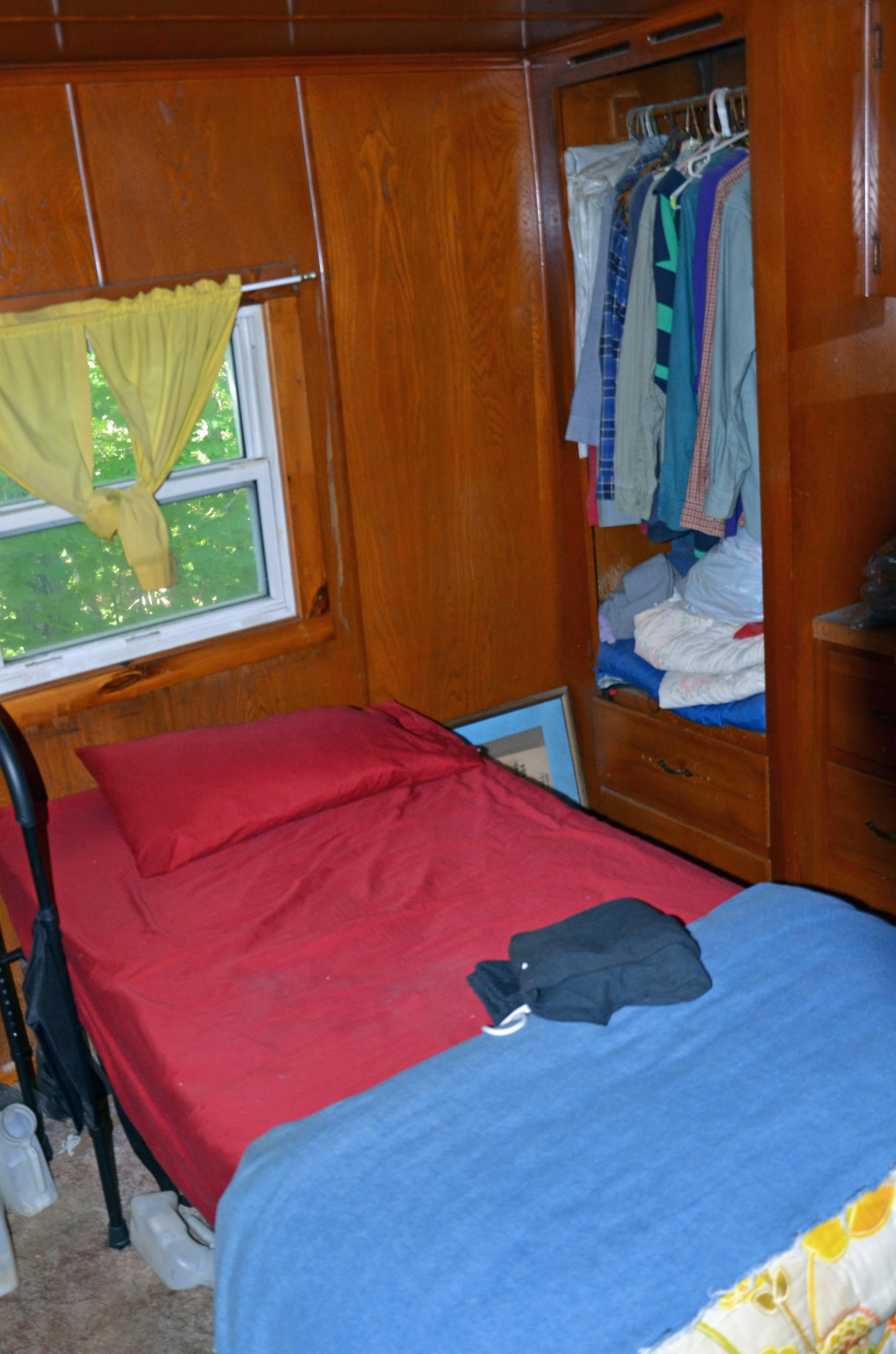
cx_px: 408
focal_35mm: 35
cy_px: 668
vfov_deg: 55.1
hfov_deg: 38.1
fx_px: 1296
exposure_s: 1/60
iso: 800
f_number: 3.8
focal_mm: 21
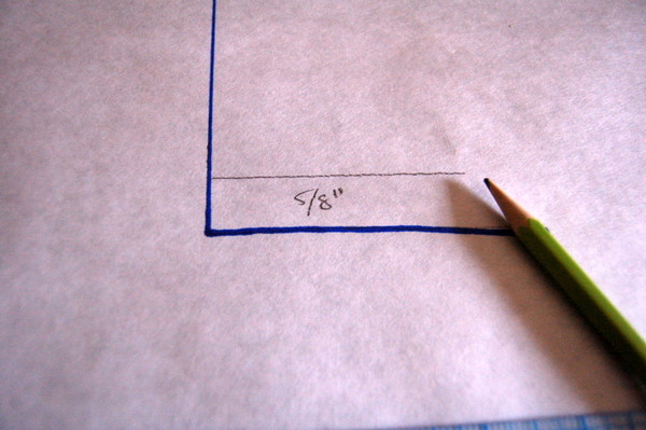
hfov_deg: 62.0
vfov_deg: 43.5
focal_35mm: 30
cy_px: 215
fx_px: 538
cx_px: 323
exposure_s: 1/60
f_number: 4
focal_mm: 20
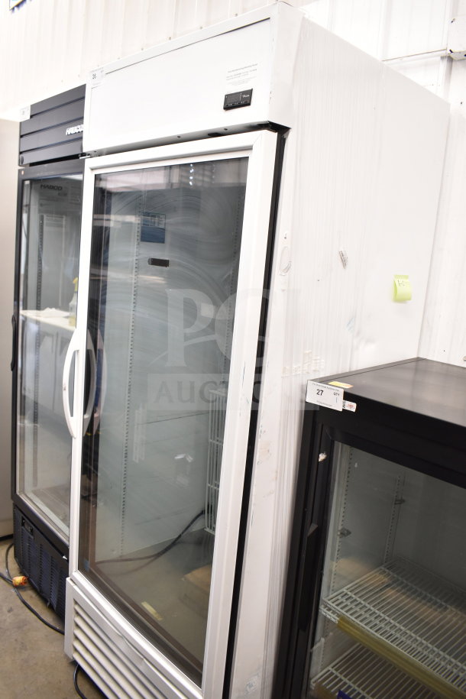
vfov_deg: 67.4
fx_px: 524
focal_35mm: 27
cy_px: 350
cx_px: 233
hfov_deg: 47.9
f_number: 3.5
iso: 800
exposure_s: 1/30
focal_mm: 18
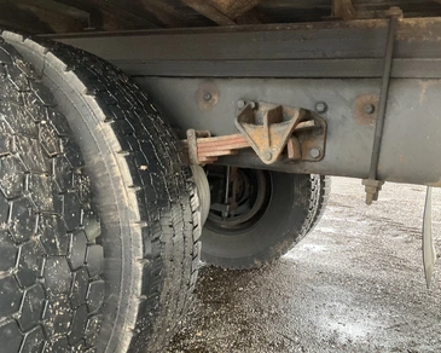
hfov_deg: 57.1
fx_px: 405
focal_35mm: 31
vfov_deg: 47.1
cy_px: 176
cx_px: 240
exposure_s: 1/77
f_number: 1.8
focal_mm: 3
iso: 64
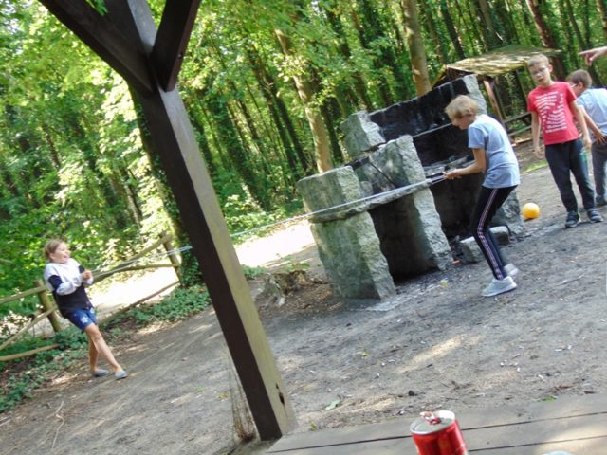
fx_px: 736
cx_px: 304
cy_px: 228
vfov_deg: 34.3
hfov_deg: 44.8
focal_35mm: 42
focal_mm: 7.6
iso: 80
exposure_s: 1/40
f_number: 3.3
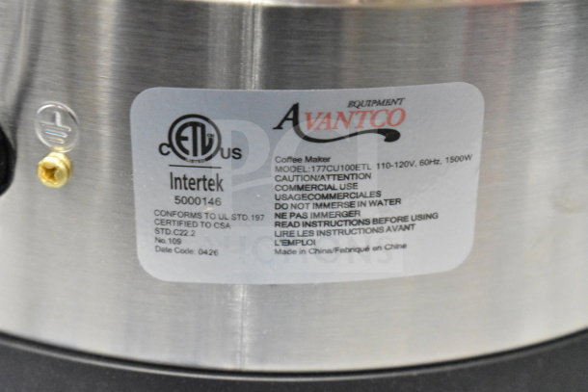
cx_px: 294
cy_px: 196
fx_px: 1348
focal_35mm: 82
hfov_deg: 24.6
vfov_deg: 16.6
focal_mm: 55
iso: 14400
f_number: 5.6
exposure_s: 1/100
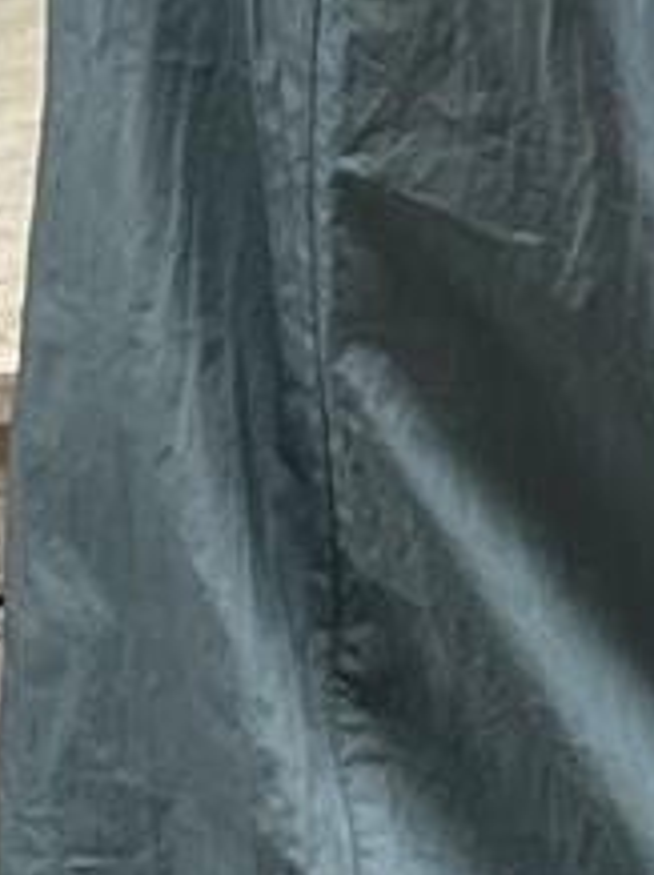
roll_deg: +5.1
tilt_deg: -3.3
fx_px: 4821
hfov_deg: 7.5
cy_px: -1321
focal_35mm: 191
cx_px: 1188
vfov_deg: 9.2
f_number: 1.6
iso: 80
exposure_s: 1/121
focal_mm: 4.2
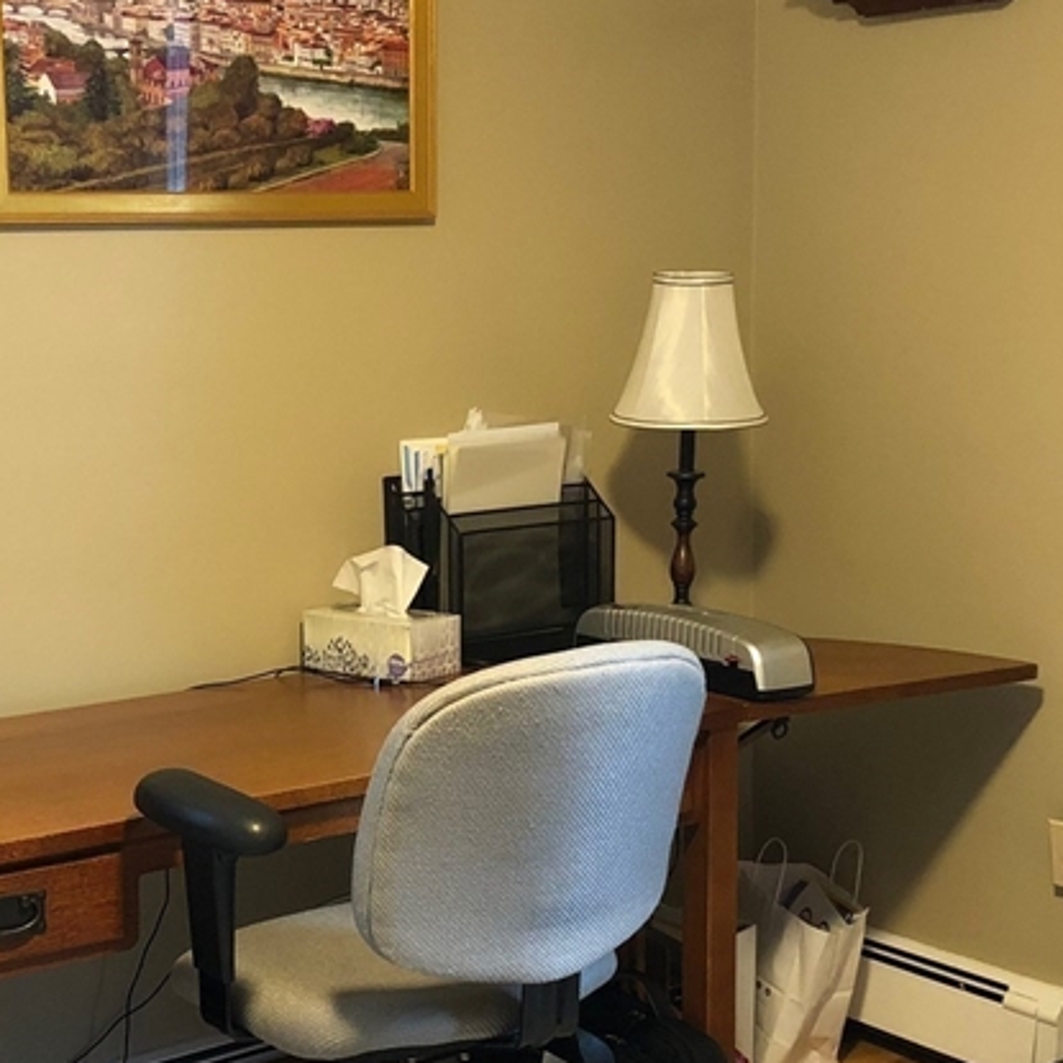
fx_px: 2119
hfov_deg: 28.0
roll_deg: +1.7
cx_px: 379
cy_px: 605
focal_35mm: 61
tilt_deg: -8.3
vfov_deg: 28.1
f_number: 1.8
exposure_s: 1/10
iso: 100
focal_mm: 3.99
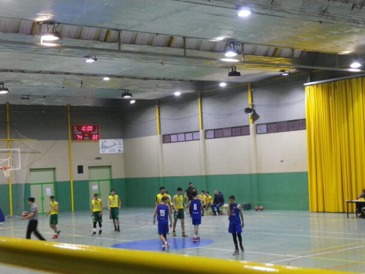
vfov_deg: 24.0
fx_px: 643
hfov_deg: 31.7
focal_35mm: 61
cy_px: 137
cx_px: 182
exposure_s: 1/20
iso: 500
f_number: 4.6
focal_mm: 10.9
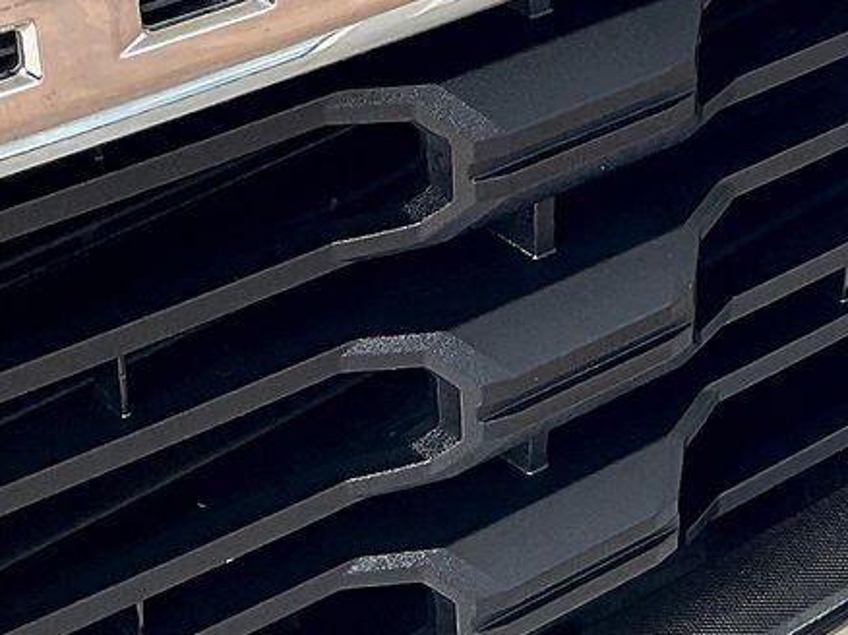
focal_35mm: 106
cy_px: -403
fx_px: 2595
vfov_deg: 13.0
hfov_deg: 17.8
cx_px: 956
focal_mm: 3
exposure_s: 1/122
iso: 32
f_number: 1.8
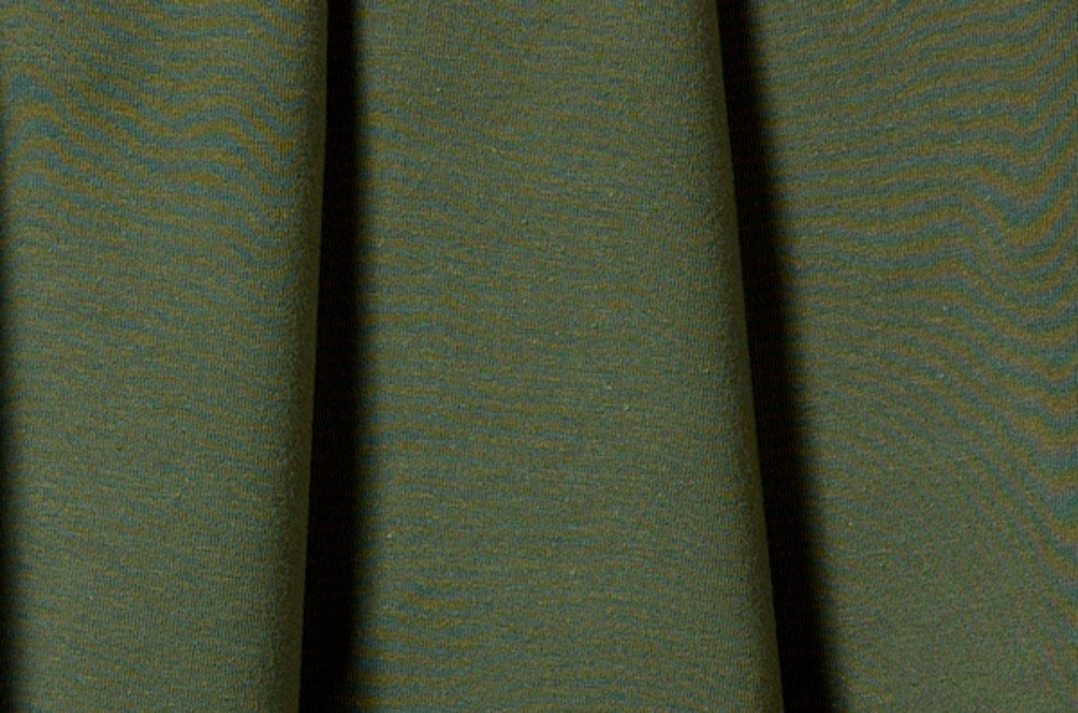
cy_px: 356
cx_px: 539
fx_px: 3585
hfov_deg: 17.1
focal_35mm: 120
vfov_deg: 11.4
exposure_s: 1/400
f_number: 11
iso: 200
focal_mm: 80
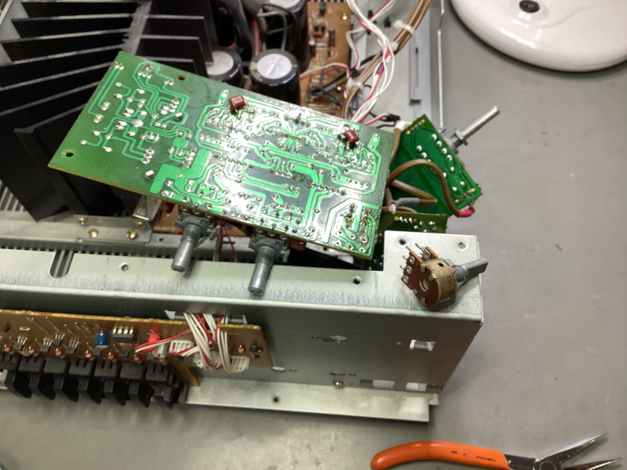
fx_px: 562
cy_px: 235
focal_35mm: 31
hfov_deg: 58.4
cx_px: 314
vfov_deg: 45.4
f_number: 2.4
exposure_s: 1/60
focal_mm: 3.3
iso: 64
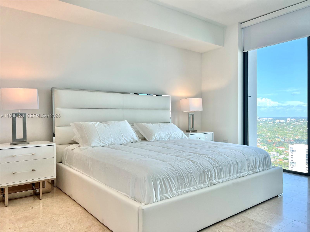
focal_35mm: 26
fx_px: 233
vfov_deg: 53.1
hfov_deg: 67.3
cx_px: 155
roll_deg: +0.2
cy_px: 116
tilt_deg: -0.9
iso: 50
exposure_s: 1/322
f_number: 1.5
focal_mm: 5.7
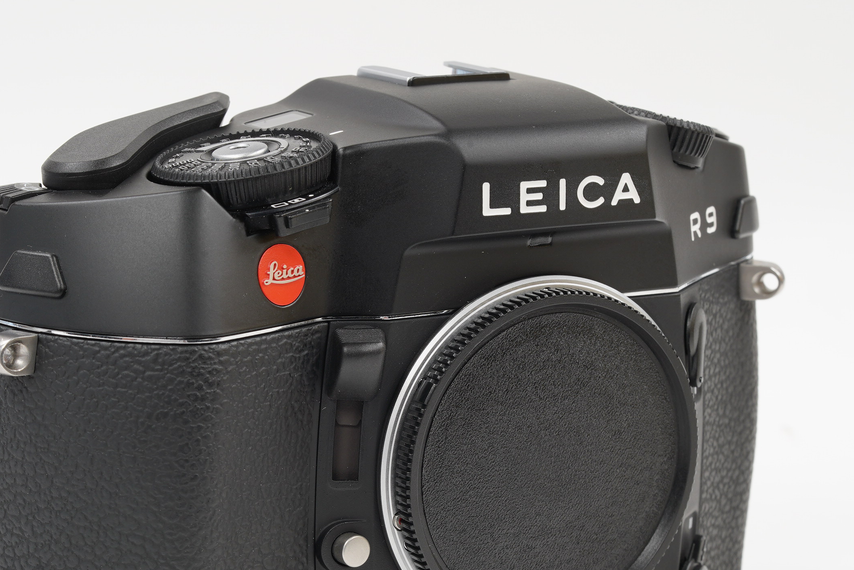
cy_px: 400
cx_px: 418
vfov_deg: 10.7
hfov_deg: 16.0
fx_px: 3036
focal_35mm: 128
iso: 200
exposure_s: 1/1.25
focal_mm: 90
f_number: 14
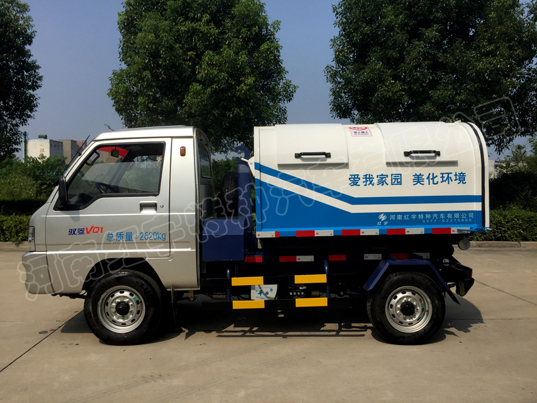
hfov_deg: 61.7
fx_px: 450
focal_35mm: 29
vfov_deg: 48.2
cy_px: 202
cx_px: 268
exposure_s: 1/3968
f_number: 2.2
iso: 32
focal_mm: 4.15
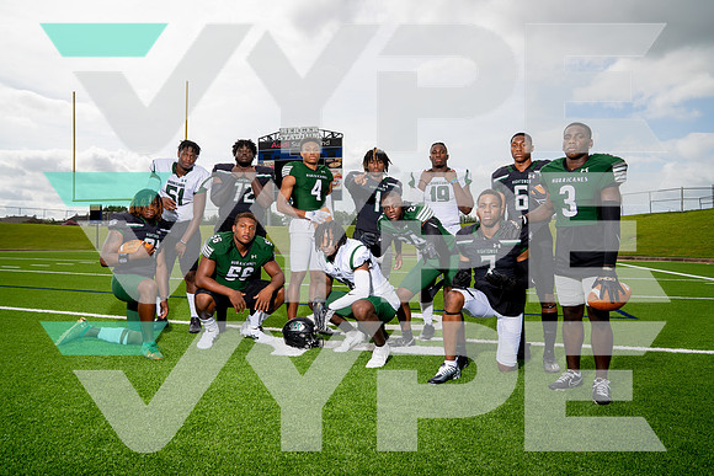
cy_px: 238
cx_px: 357
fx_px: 476
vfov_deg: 53.2
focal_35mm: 24
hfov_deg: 73.7
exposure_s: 1/250
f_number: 8
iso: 100
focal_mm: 24
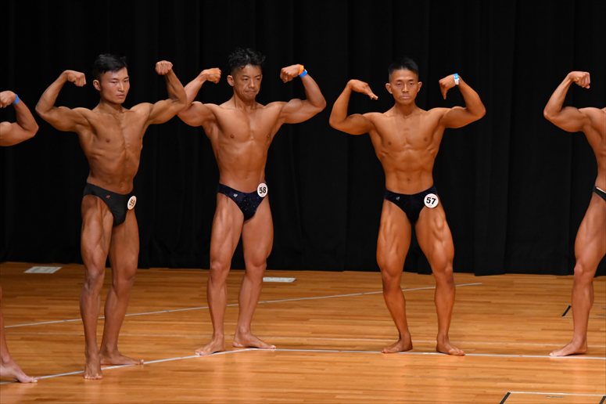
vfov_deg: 5.4
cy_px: 202
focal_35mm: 255
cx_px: 303
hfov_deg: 8.1
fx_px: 4290
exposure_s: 1/400
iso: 3200
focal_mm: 170
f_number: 5.6
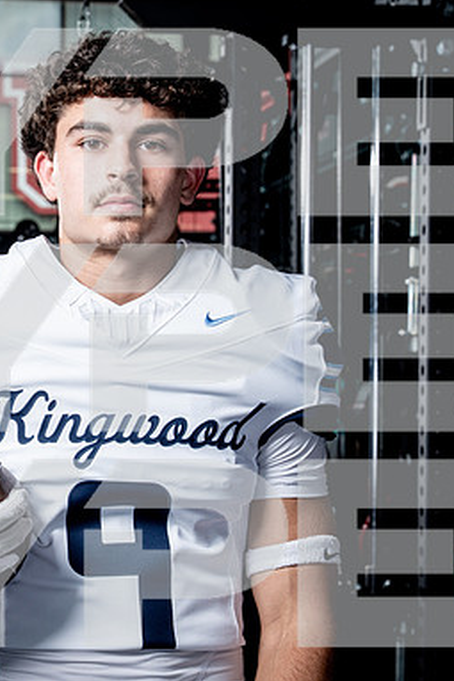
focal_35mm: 106
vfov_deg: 19.3
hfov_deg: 12.8
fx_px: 2007
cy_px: 339
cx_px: 55
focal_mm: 70
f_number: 9
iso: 640
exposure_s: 1/250
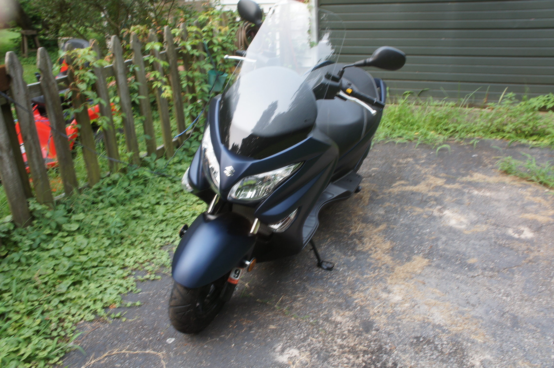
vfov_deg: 43.5
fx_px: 461
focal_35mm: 30
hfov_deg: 62.0
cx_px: 277
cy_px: 184
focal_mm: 20
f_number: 5.6
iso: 200
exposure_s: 1/80
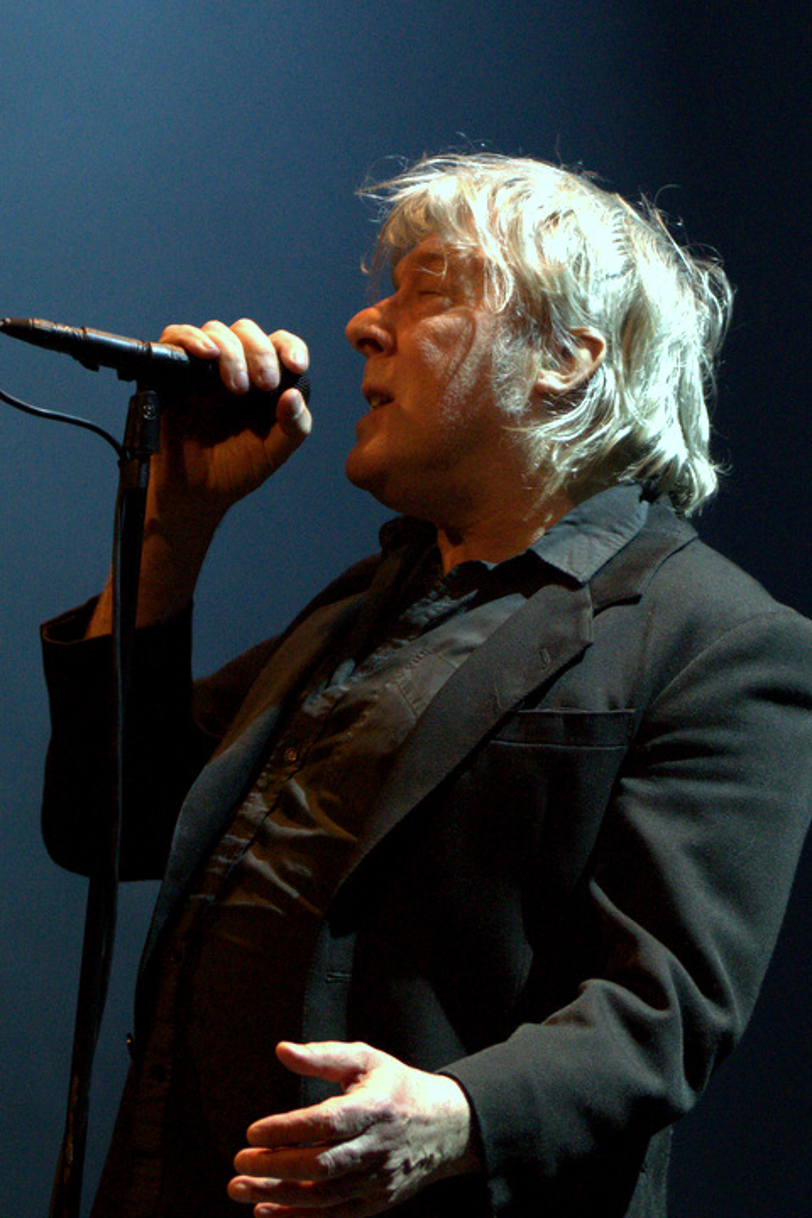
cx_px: 406
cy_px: 609
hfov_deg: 11.7
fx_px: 3958
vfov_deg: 17.5
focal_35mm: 117
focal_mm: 78
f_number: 2.8
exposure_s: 1/400
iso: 1800
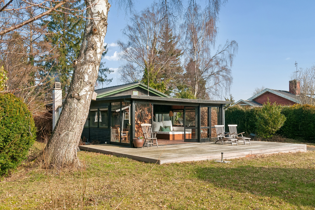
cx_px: 158
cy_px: 105
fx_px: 289
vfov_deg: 40.0
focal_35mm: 33
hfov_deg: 57.2
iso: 200
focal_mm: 22
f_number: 10
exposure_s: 1/320
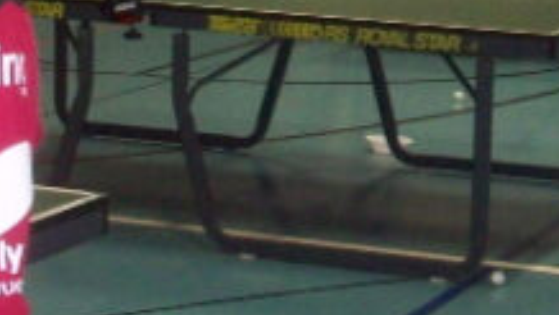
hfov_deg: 14.8
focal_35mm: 142
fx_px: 2106
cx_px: 613
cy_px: -169
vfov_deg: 8.4
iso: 200
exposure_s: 1/45
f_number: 2.8
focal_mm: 6.2
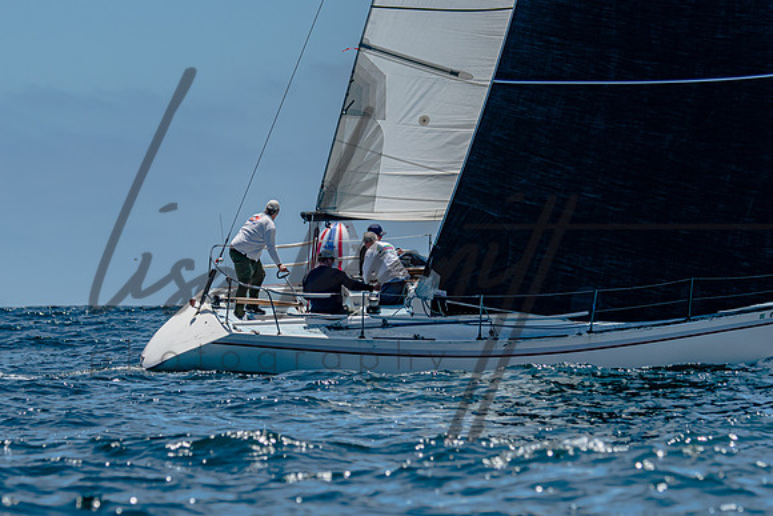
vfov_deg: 4.3
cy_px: 257
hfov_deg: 6.5
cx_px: 367
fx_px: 6846
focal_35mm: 319
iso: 200
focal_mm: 195
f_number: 5.3
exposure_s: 1/2000
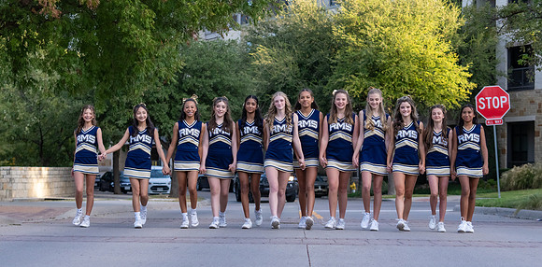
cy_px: 154
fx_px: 1323
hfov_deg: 23.1
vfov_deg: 11.5
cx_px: 261
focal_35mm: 95
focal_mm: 70
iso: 1000
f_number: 4
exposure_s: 1/1600
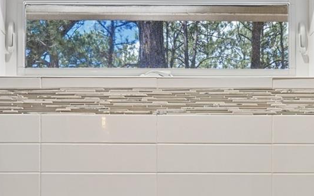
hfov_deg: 46.2
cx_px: 155
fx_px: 368
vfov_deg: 27.6
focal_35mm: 43
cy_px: 209
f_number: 10
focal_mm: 14
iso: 280
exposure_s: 1/15
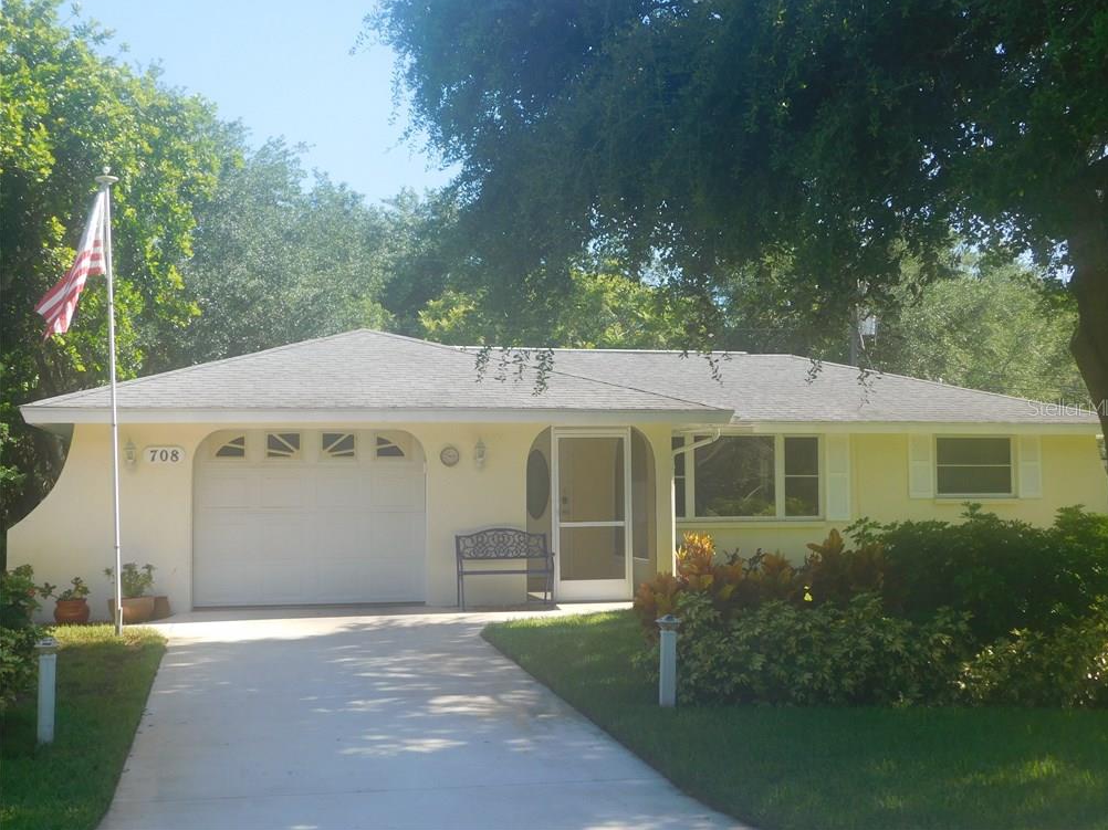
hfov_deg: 41.2
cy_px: 407
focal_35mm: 46
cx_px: 565
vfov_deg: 31.5
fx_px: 1472
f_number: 3.7
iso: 125
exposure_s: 1/500
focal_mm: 8
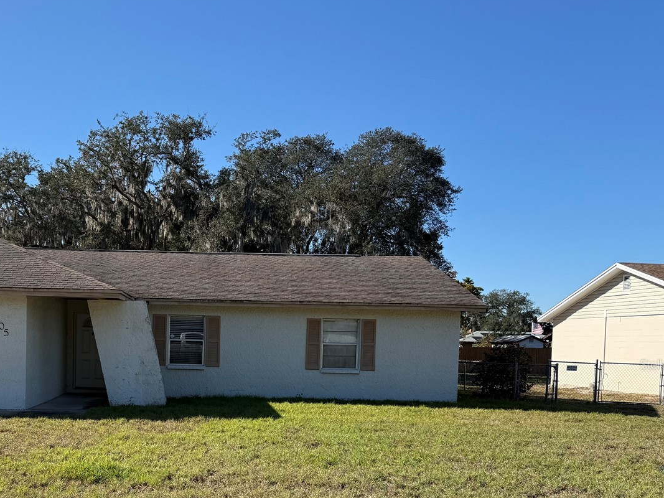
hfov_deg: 50.1
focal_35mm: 36
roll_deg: -1.3
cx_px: 201
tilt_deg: -1.6
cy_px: 364
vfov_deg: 38.8
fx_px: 690
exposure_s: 1/3279
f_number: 1.78
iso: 80
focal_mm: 6.76
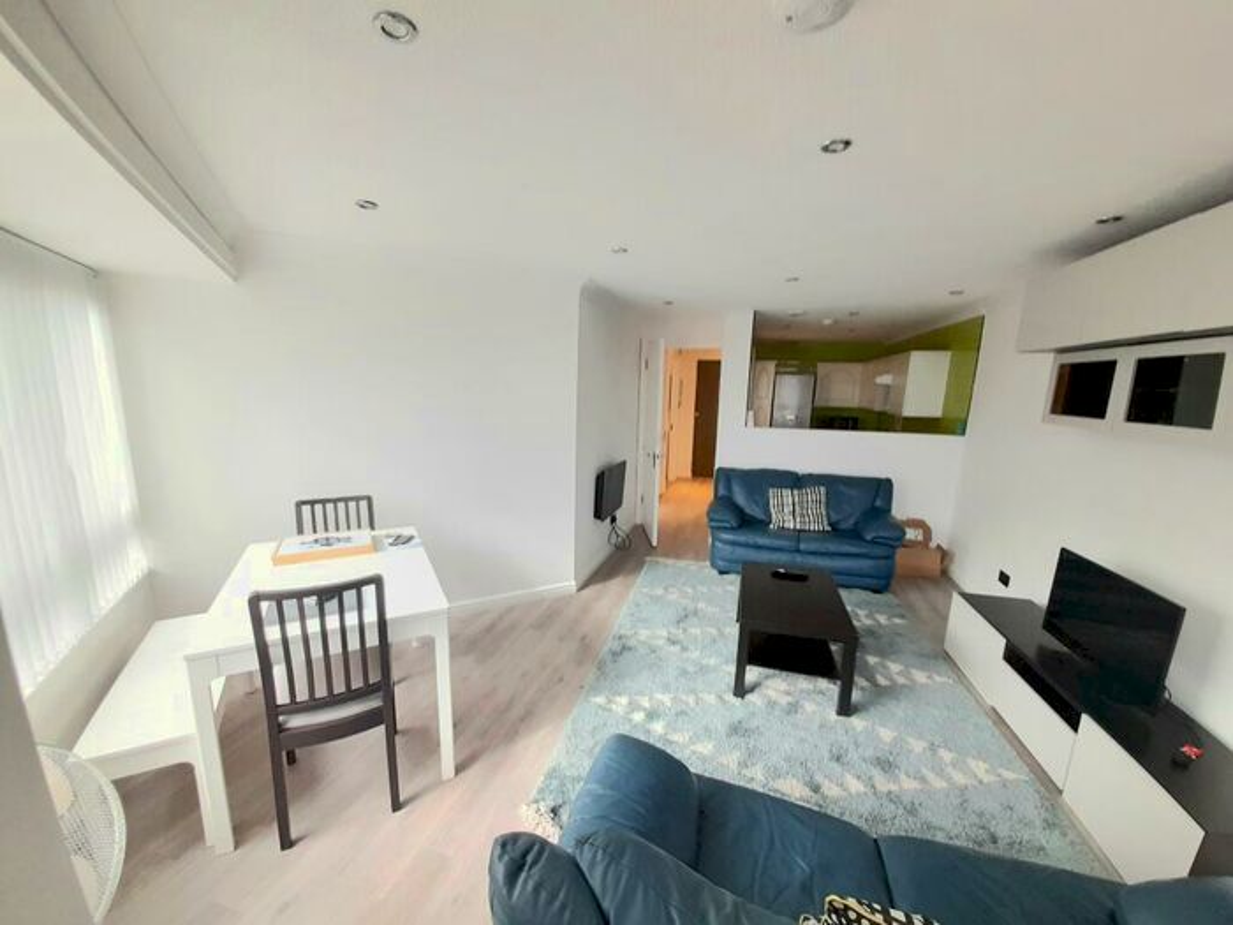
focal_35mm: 13
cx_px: 616
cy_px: 462
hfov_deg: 106.2
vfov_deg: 89.9
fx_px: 463
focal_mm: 1.42
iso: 100
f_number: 2.2
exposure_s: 1/50
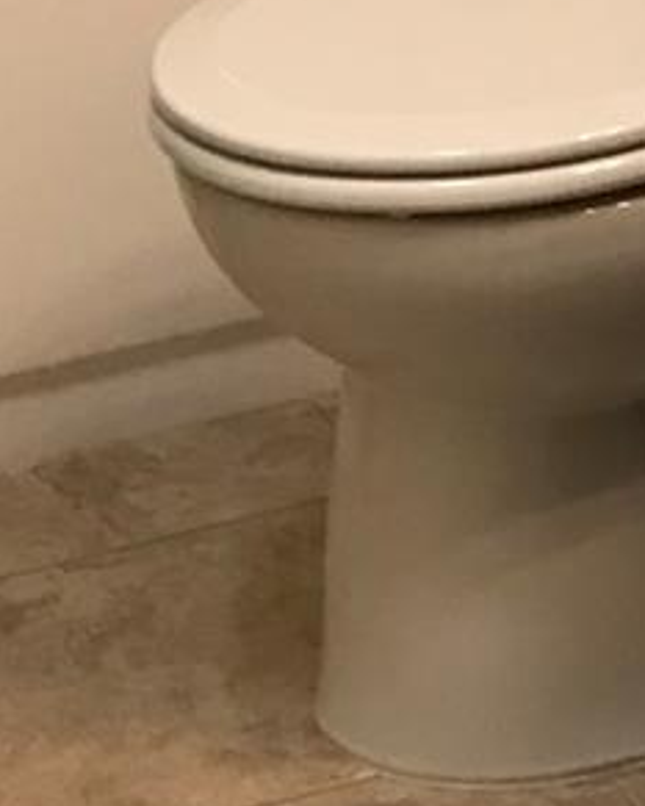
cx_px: 567
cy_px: -554
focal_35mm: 188
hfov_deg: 8.2
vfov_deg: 9.8
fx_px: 4484
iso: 40
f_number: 1.8
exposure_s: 1/15
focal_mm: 3.99
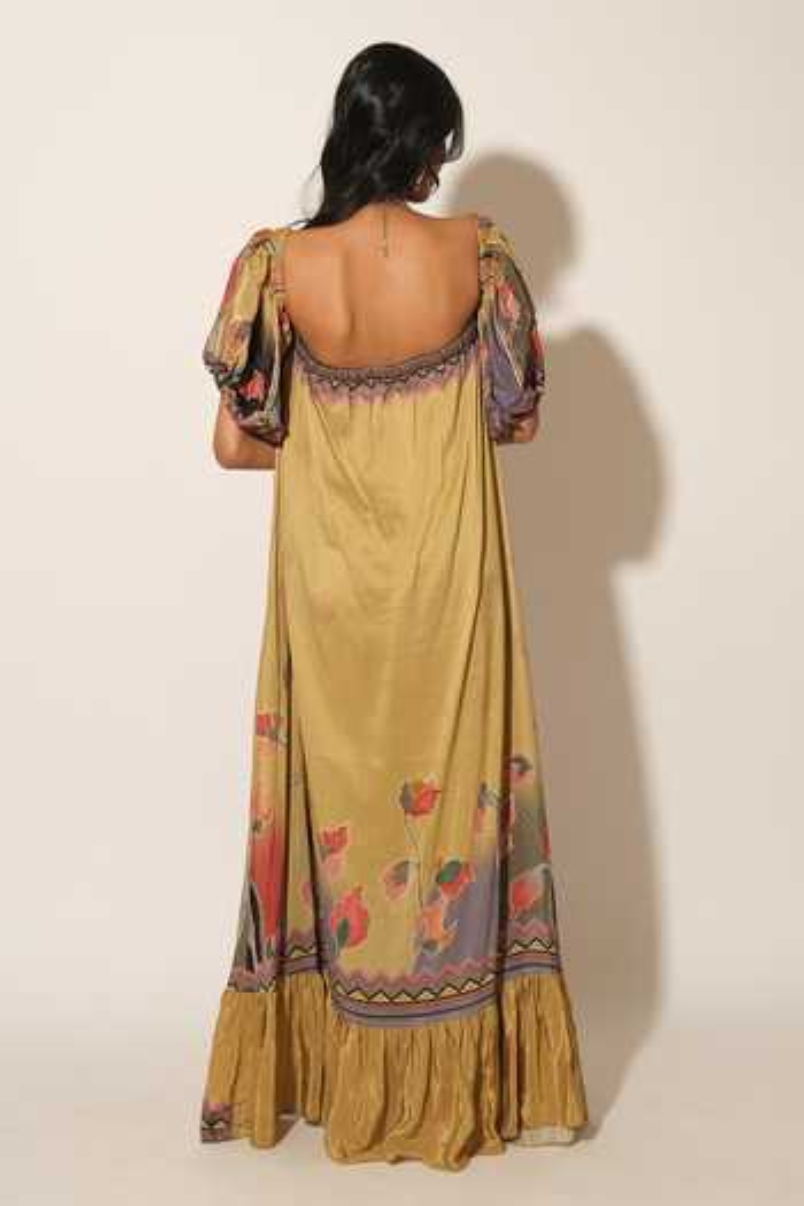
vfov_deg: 38.9
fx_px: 1708
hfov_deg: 26.5
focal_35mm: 51
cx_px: 402
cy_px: 603
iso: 160
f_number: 5
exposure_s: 1/160
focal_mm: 34.2
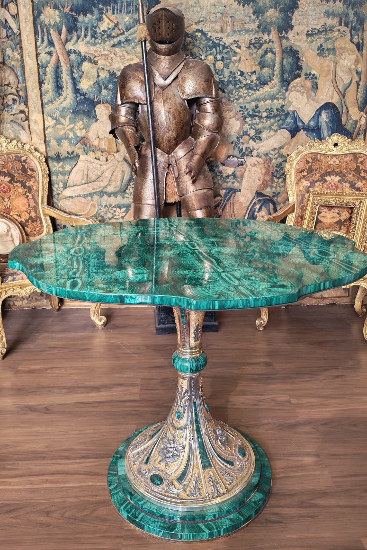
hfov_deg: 45.0
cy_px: 273
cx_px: 185
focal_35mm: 29
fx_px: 443
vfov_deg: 63.7
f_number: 1.9
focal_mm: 6.12
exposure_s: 1/50
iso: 1250
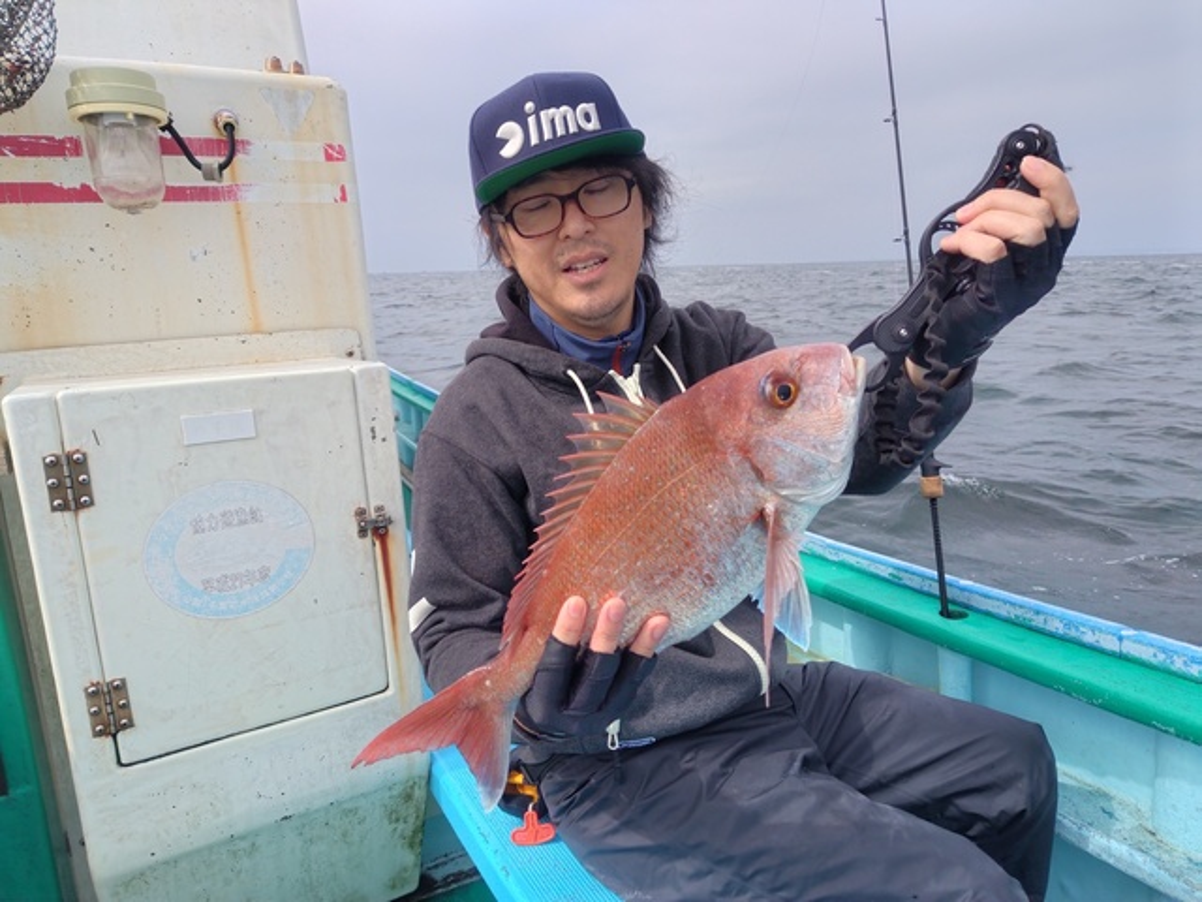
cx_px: 601
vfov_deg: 58.9
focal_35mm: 23
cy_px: 451
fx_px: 799
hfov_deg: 73.9
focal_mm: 5.6
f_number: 1.9
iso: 50
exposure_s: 1/1010
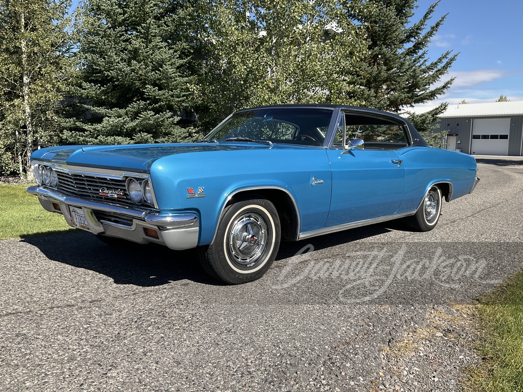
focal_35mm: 29
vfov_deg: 48.2
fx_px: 438
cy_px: 196
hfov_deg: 61.7
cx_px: 262
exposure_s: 1/1250
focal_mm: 3
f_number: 1.8
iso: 25
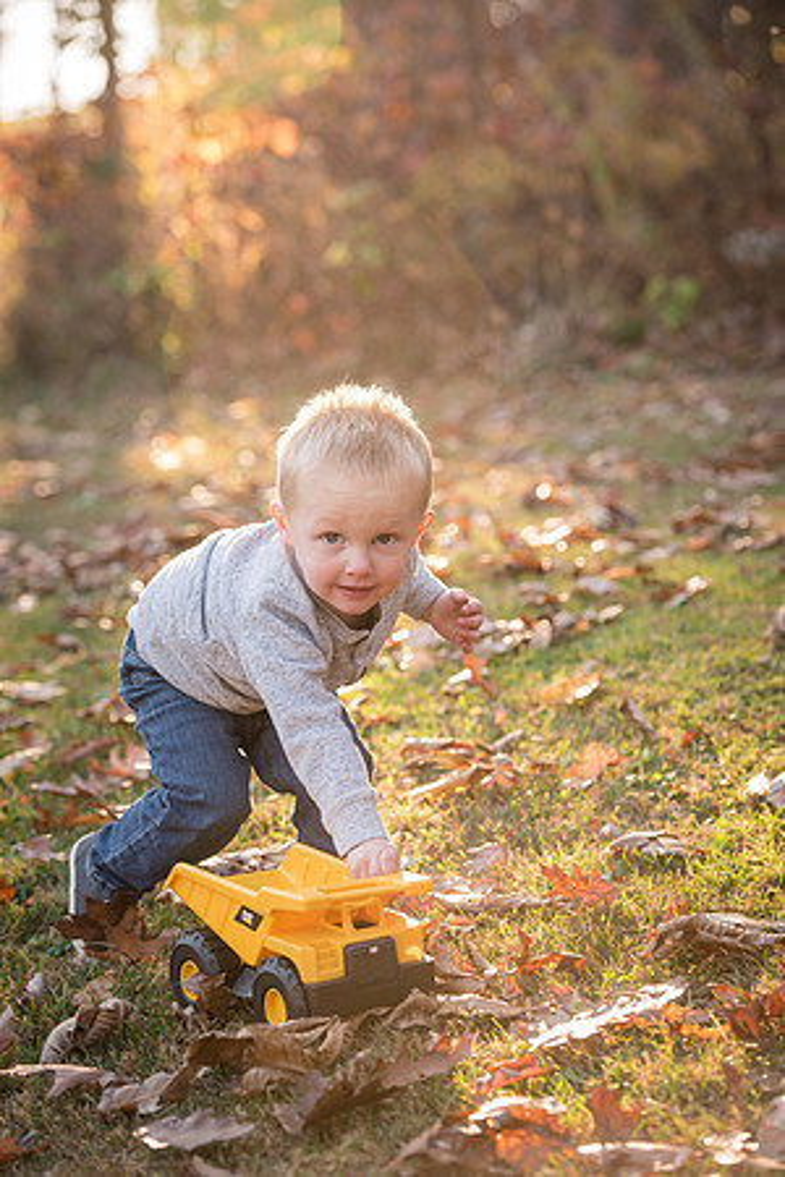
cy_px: 588
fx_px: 3434
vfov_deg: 19.5
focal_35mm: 105
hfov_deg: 13.0
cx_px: 392
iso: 500
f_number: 5
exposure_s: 1/320
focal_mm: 105
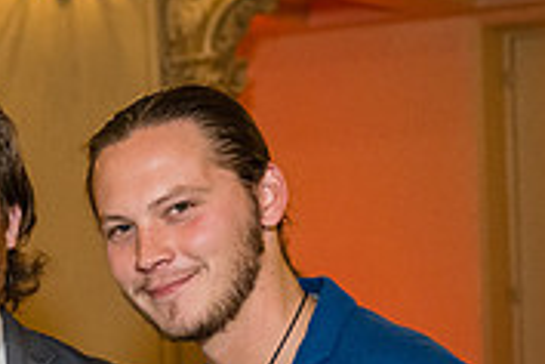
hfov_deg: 14.2
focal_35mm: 141
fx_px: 2134
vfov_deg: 9.6
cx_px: -83
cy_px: 427
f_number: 3.2
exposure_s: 1/125
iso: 2500
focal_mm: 43
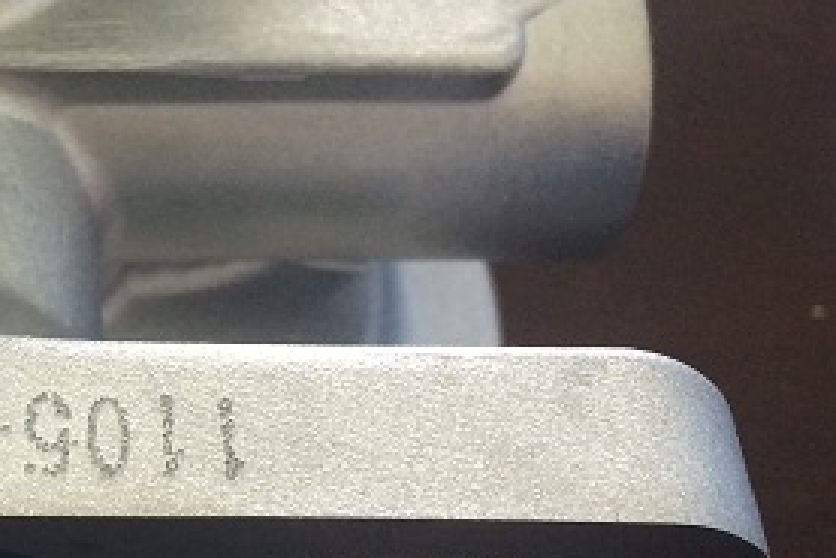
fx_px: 2021
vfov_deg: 15.7
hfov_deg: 22.1
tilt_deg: -51.6
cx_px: -75
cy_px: 223
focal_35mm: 87
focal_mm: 4.15
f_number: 2.2
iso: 64
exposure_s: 1/33
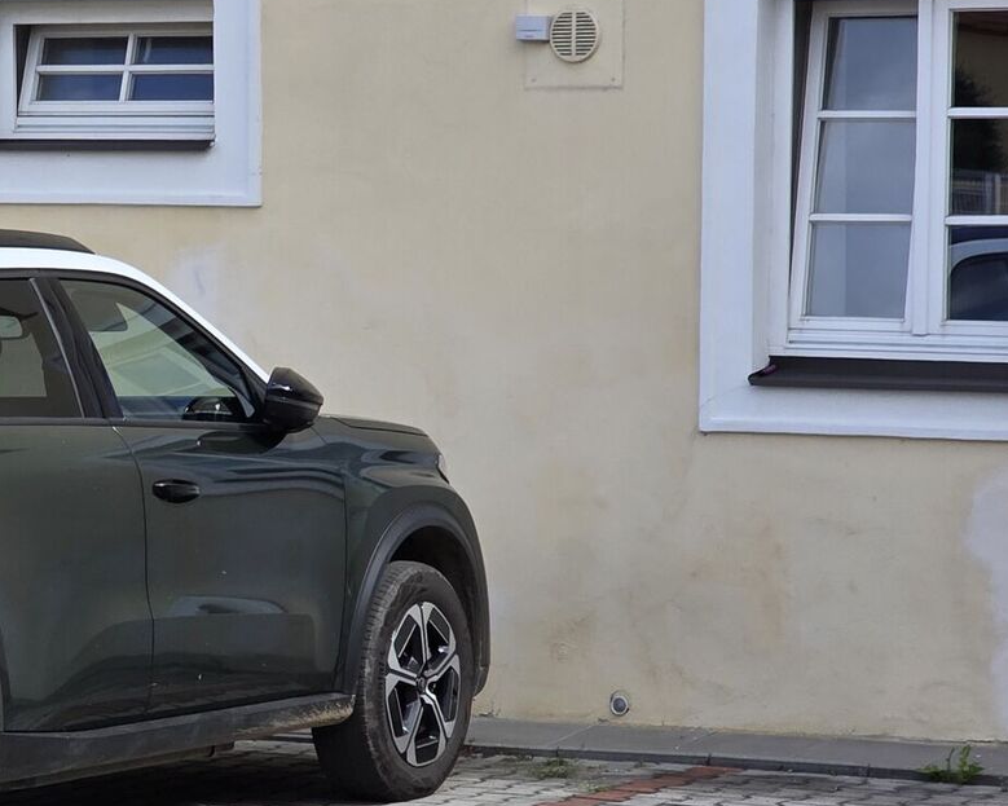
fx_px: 4952
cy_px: 436
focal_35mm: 166
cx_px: -146
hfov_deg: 11.4
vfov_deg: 9.3
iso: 50
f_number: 2.4
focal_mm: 7.9
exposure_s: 1/832
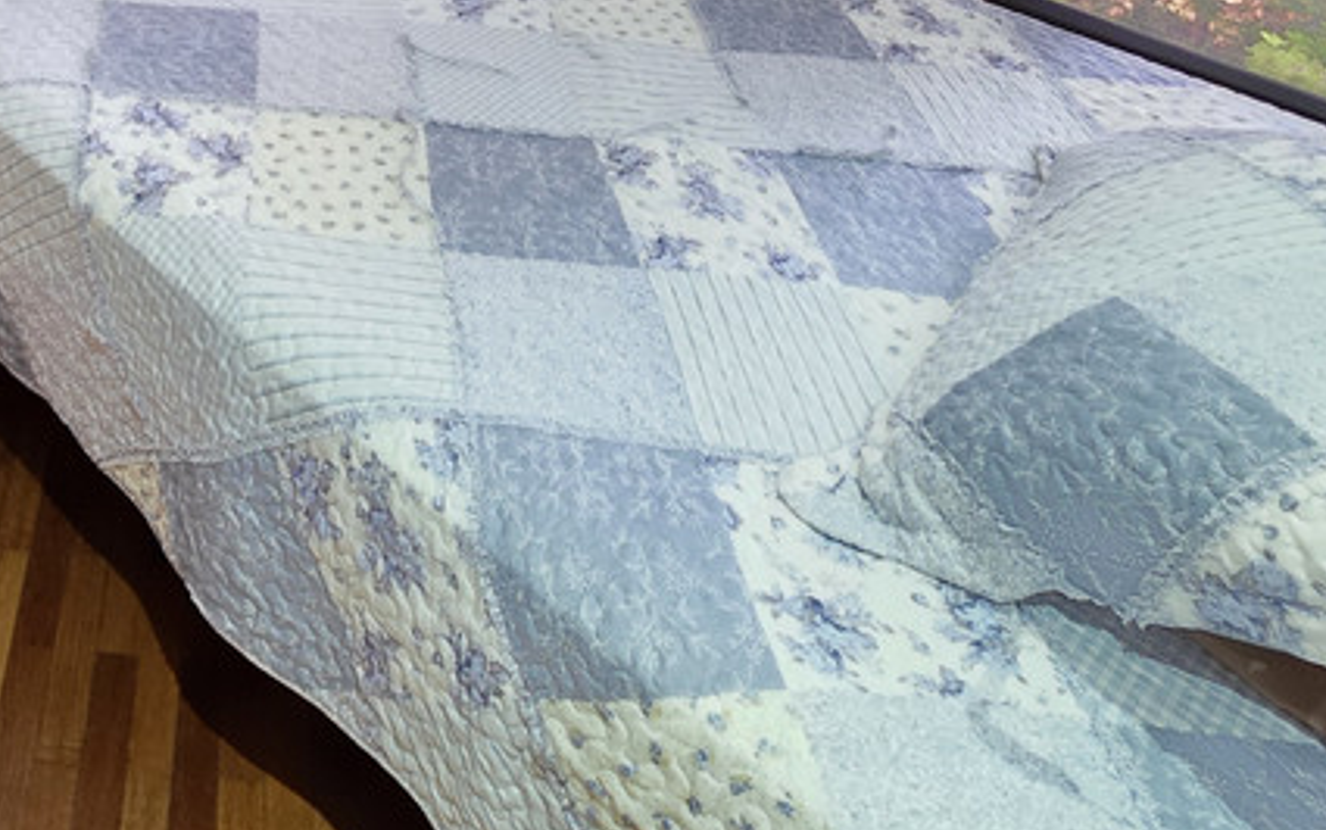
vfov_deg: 27.8
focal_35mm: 35
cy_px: -337
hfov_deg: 50.7
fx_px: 1265
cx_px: 203
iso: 800
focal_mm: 2.2
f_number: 1.9
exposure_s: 1/60
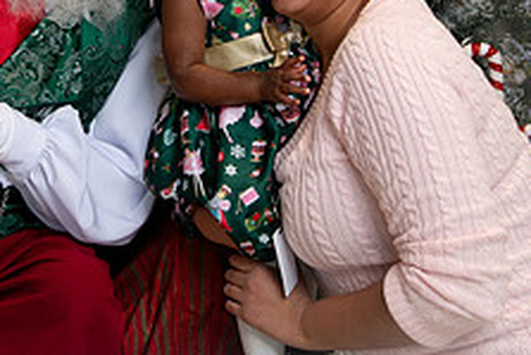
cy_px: -122
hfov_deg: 16.2
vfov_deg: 10.7
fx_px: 1845
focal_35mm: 125
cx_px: 64
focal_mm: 40
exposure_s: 1/200
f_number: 5
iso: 1000
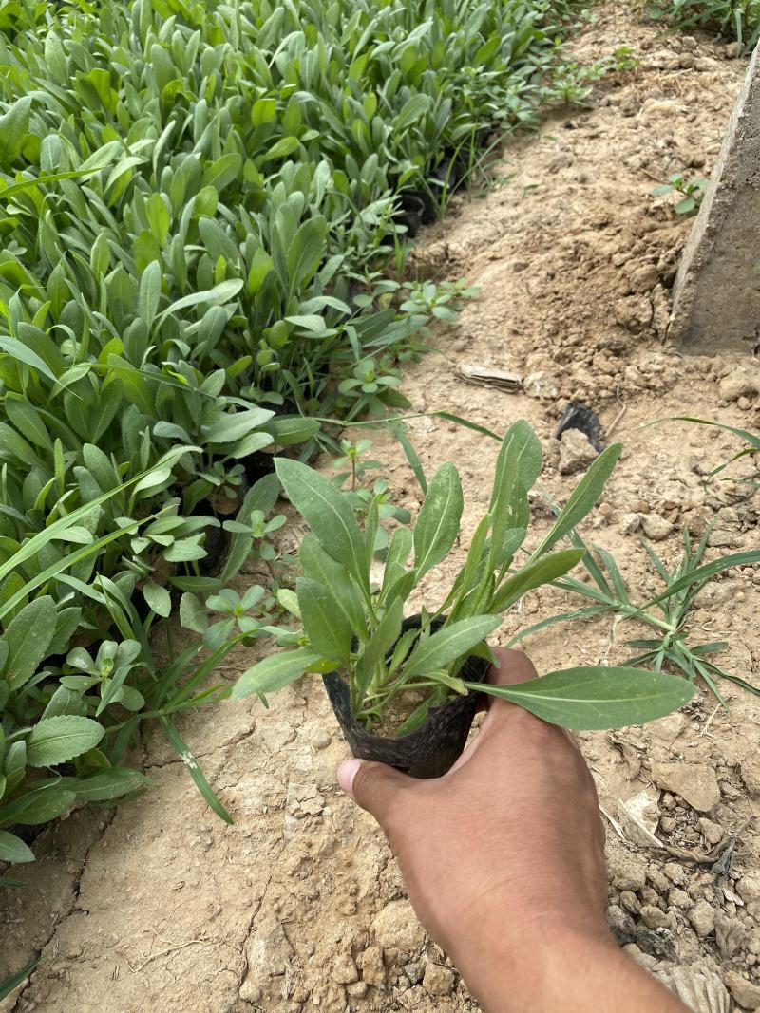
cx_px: 380
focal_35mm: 26
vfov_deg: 67.3
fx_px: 761
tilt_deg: -45.8
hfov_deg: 53.1
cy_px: 506
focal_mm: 4.25
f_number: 1.8
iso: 32
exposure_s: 1/788
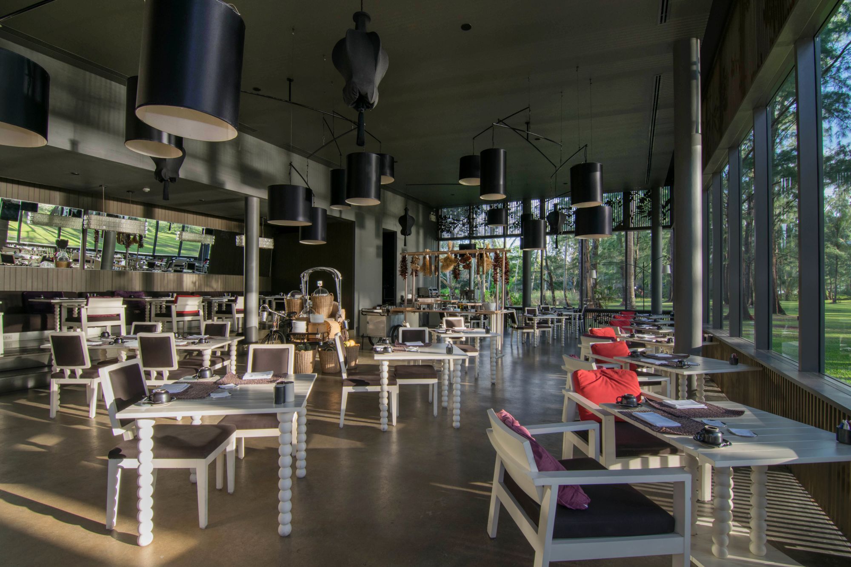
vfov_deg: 72.0
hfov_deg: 95.0
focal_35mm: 16
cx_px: 426
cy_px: 284
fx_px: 390
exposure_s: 1/4
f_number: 11
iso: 100
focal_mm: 11
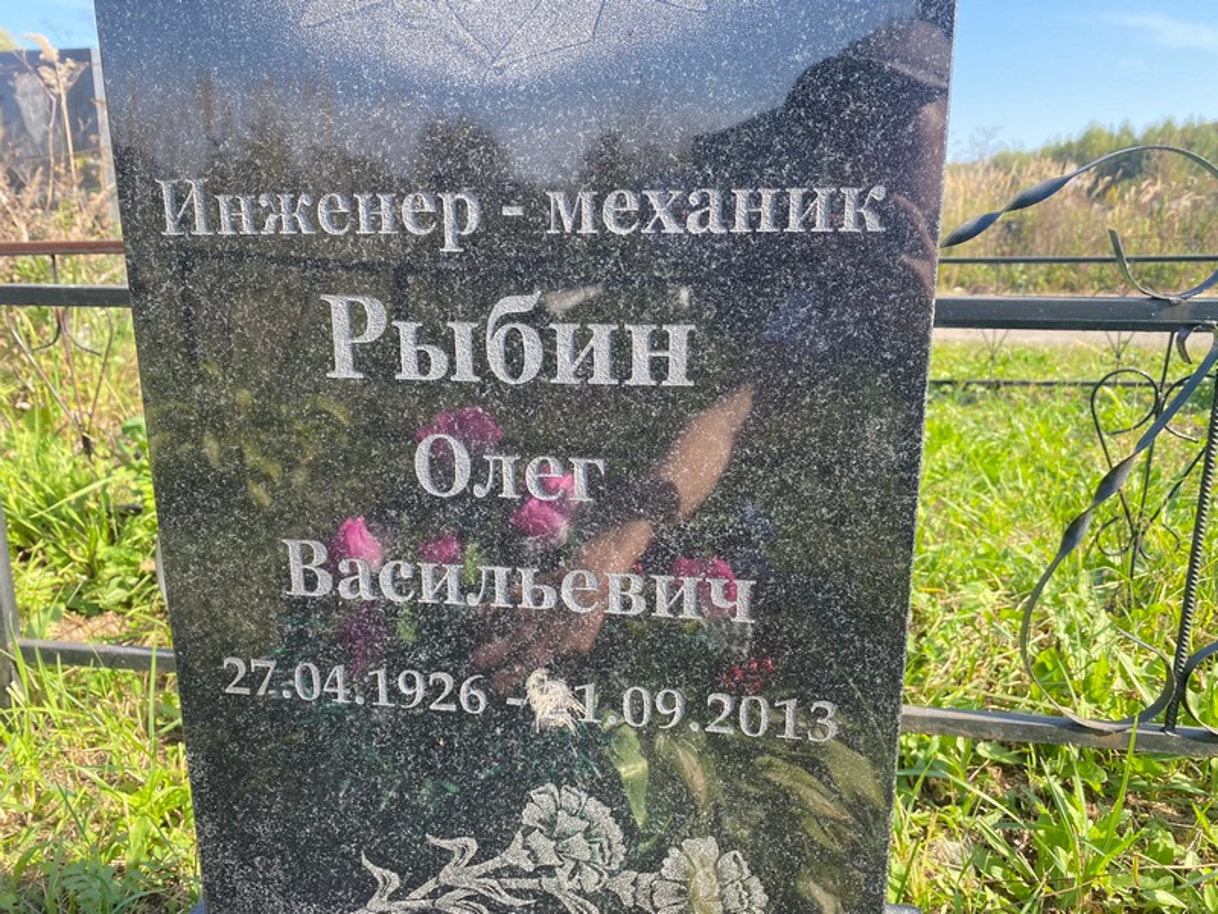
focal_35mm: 26
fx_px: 915
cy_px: 457
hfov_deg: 67.3
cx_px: 609
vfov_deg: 53.1
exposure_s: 1/395
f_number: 1.8
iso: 32
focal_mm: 4.25
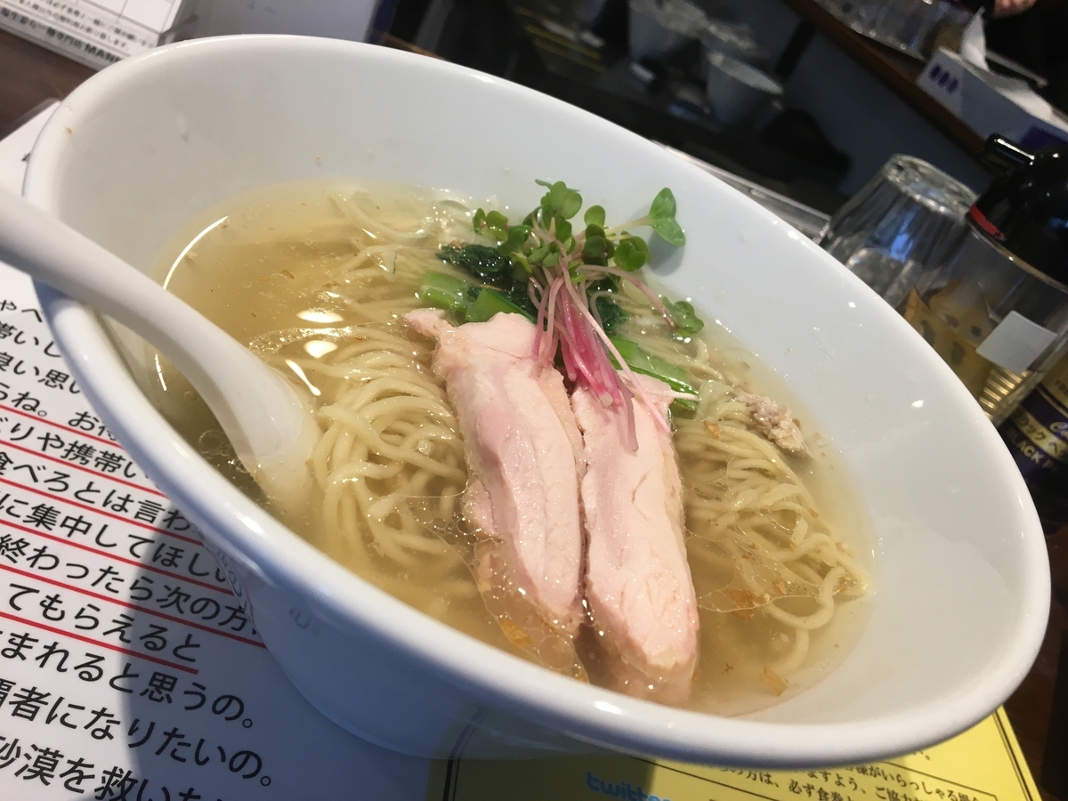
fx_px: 895
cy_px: 400
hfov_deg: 61.7
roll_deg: -26.7
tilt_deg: -32.4
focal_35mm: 29
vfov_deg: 48.2
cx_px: 534
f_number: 2.2
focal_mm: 4.15
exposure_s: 1/30
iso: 32
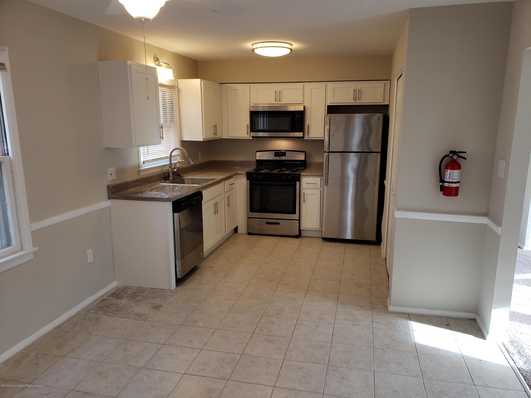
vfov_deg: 53.1
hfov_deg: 67.3
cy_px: 199
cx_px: 266
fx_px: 399
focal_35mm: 26
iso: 80
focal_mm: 4.3
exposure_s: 1/60
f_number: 2.4
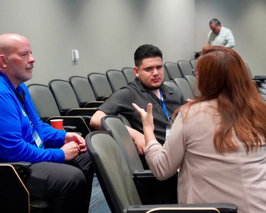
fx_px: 496
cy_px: 108
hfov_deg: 30.0
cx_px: 130
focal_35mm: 63
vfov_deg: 24.2
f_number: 4
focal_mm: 55
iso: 10000
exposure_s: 1/160
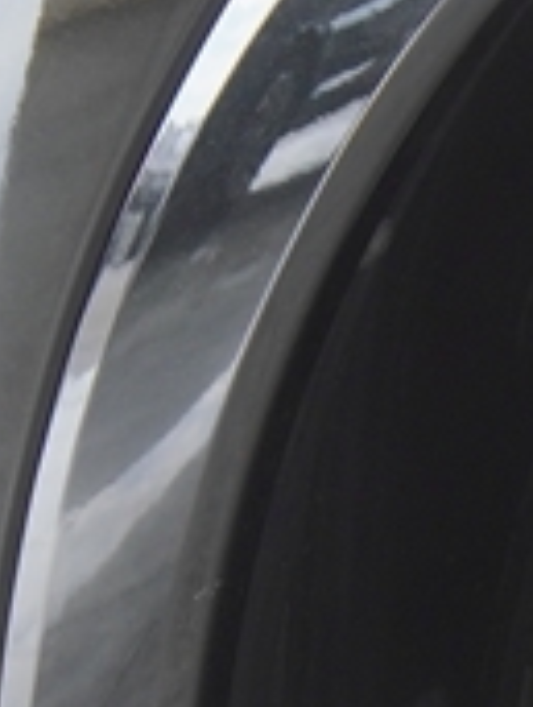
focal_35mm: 405
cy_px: 1118
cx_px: 2000
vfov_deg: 4.8
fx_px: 8281
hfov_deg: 3.5
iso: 250
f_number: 4
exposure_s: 1/80
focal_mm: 47
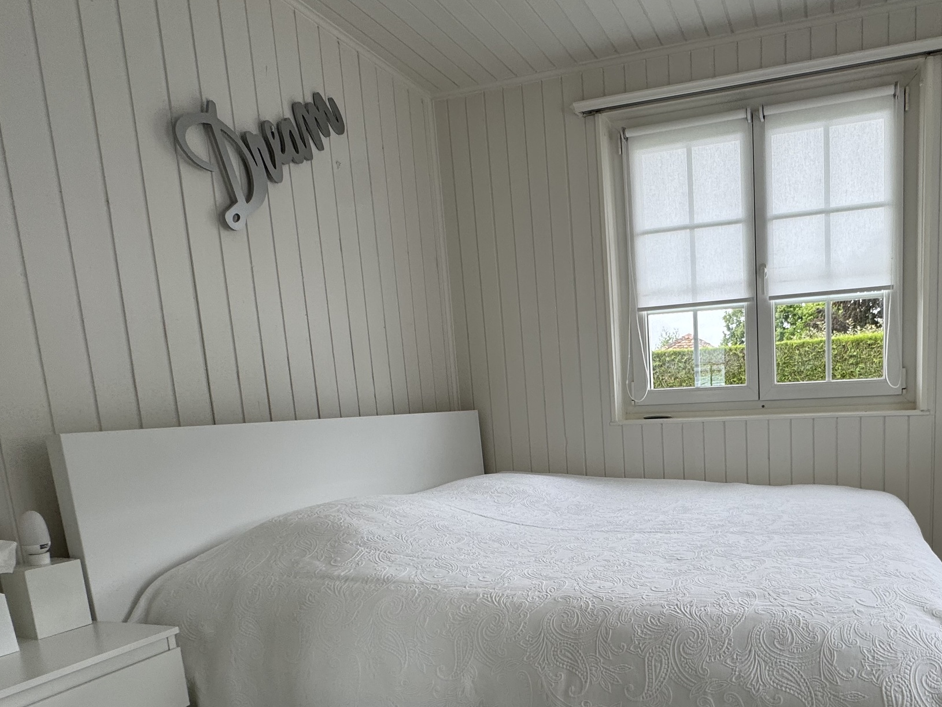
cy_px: 481
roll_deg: +3.0
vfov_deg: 59.4
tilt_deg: -8.4
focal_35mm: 22
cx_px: 680
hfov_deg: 72.3
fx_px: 599
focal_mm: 2.22
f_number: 2.2
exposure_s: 1/198
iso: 40
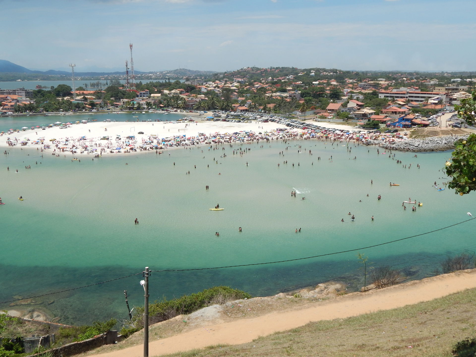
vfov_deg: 40.7
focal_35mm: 35
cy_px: 178
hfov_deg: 52.6
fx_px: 481
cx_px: 238
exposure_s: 1/500
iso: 125
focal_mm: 6.1
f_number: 6.7
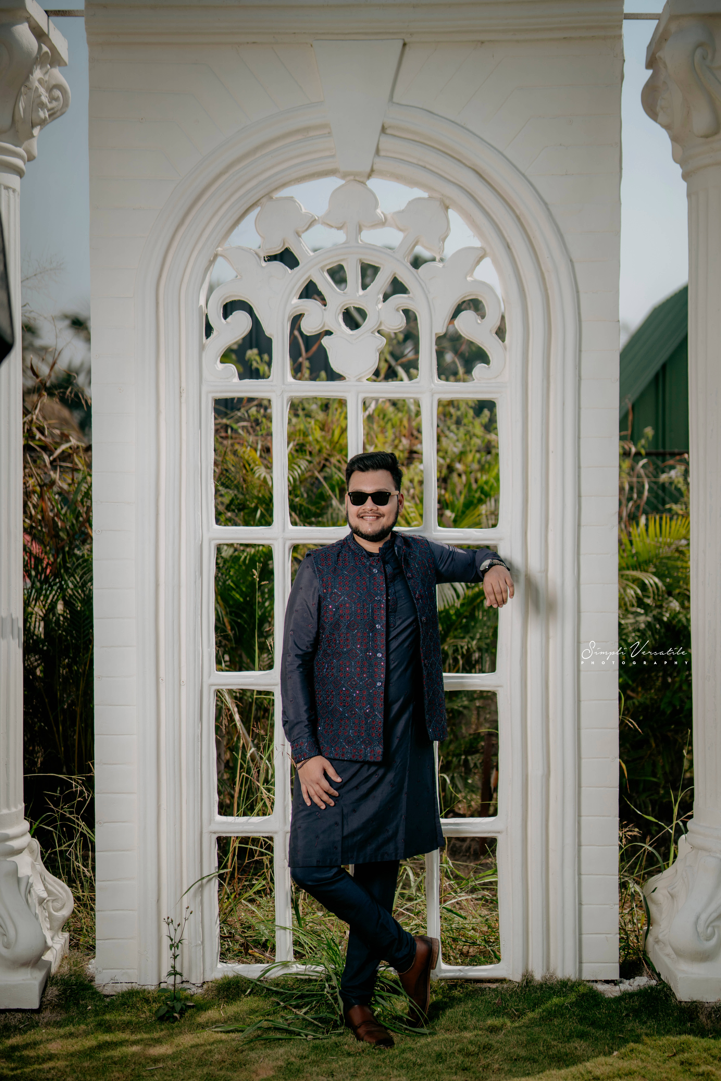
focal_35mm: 50
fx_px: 1501
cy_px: 540
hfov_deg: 27.0
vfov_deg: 39.6
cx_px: 360
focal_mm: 50
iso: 80
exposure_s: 1/5000
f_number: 1.4
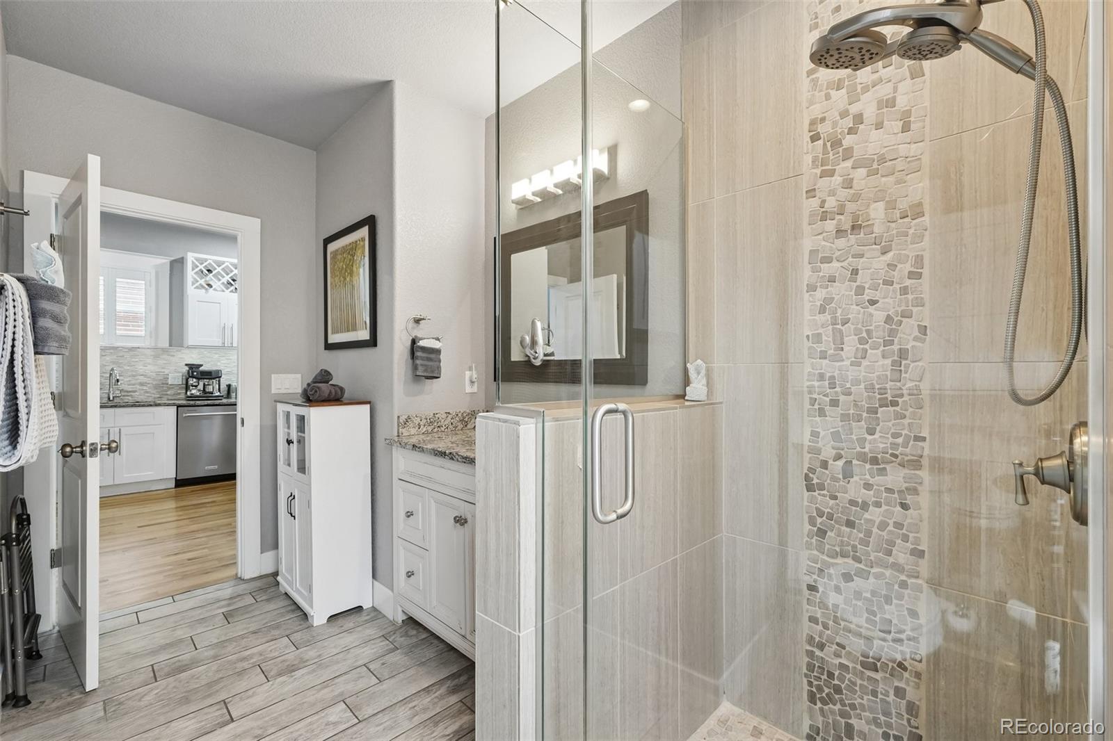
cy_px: 370
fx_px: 464
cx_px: 556
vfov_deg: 77.3
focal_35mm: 15
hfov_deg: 100.4
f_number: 8
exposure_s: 1/5
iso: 800
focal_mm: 10
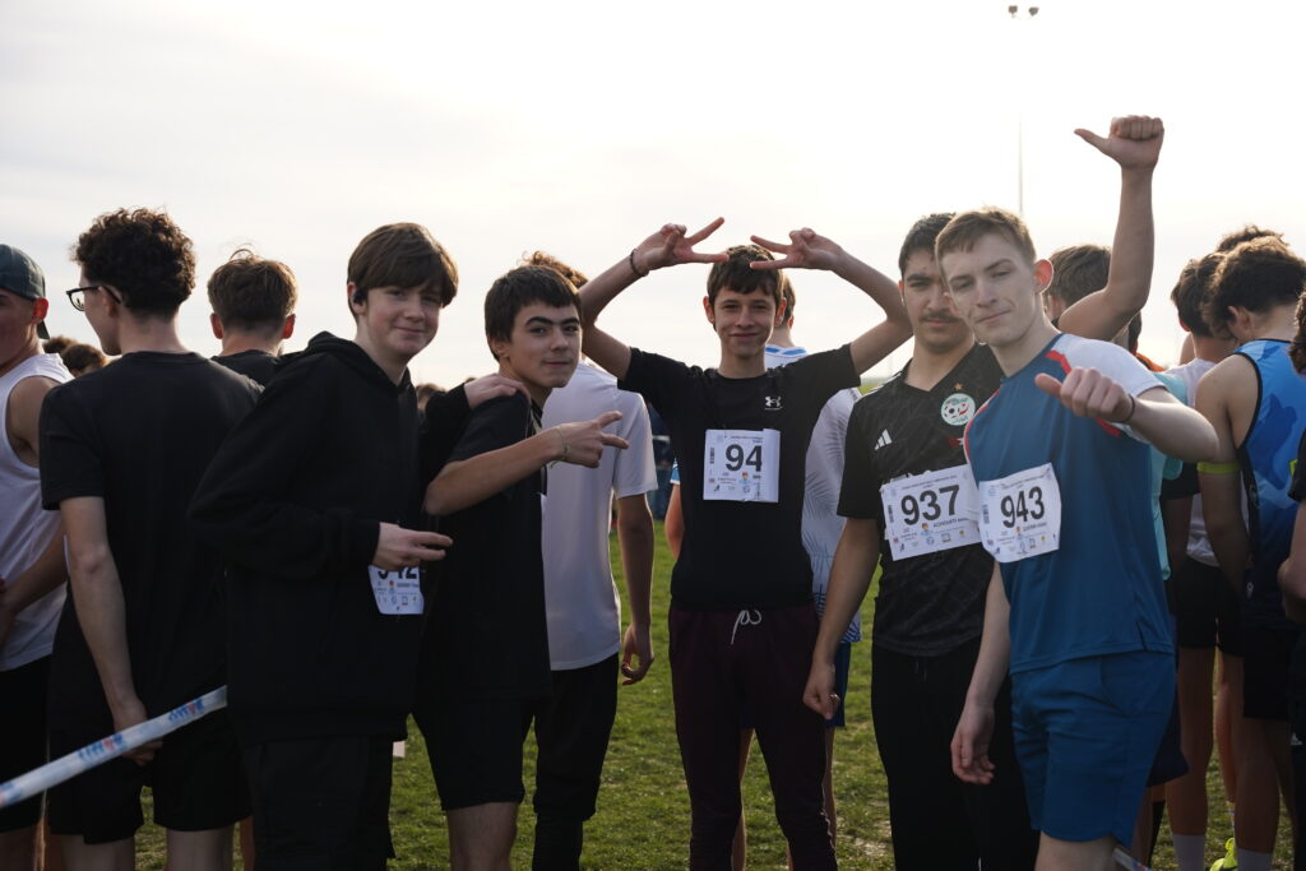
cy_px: 436
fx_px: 1956
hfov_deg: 36.9
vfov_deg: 25.1
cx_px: 653
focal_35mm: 54
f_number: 4
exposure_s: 1/1250
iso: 320
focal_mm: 53.9
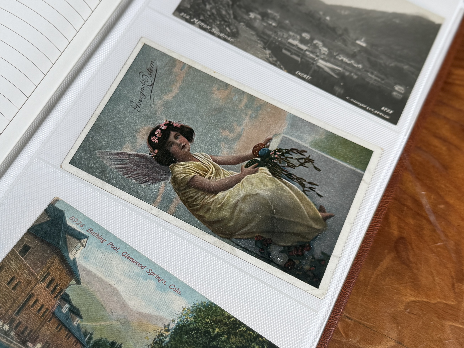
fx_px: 375
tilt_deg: -63.4
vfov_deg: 49.7
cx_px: 202
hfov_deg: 63.2
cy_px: 169
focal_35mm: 28
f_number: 1.78
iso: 80
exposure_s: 1/363
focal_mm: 6.76
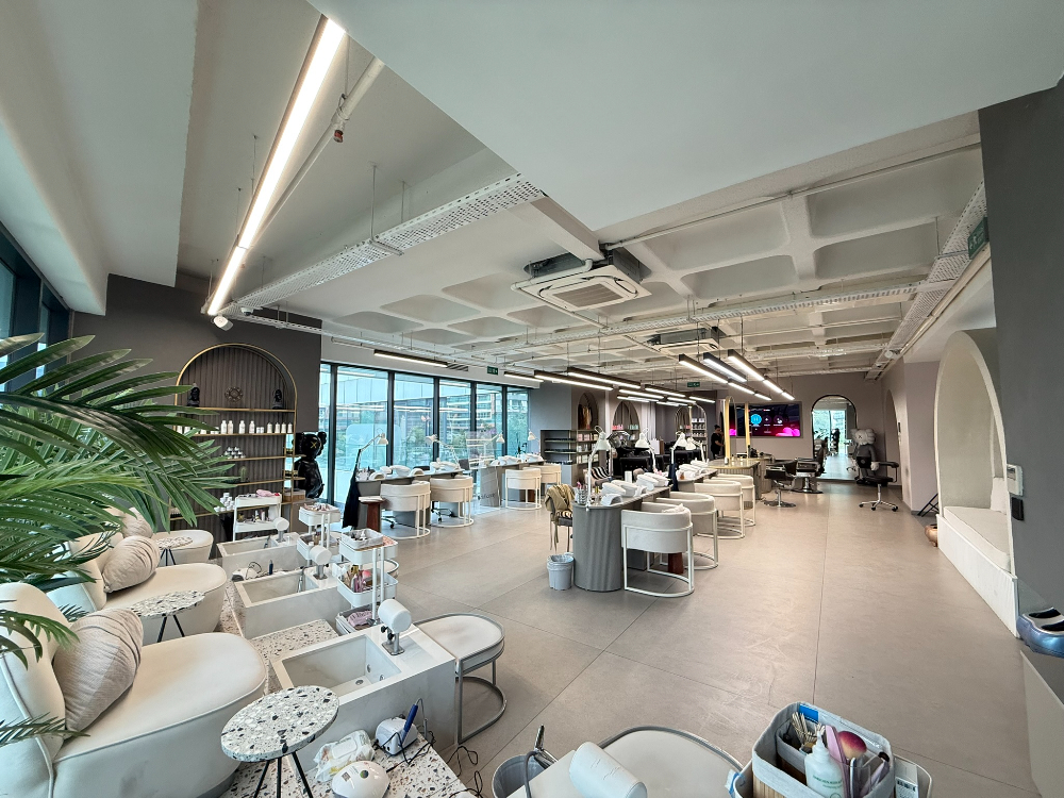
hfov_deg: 102.1
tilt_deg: +4.8
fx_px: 430
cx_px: 532
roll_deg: -0.1
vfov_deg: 85.7
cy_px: 399
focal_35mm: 14
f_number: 2.2
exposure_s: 1/100
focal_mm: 2.22
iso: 160
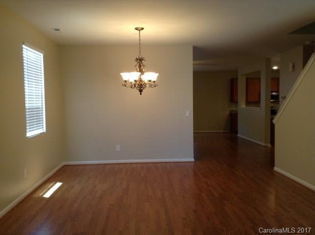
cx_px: 158
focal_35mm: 33
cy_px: 118
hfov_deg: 55.4
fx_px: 300
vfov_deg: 42.8
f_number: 2.4
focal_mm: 3.3
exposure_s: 1/24
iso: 64
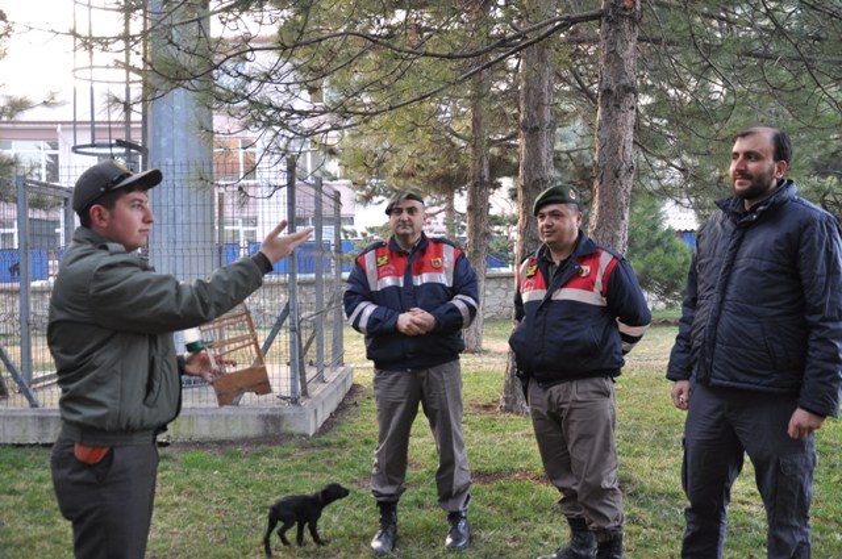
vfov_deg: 36.8
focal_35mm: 36
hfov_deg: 53.2
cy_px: 280
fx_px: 841
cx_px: 421
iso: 320
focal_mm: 24
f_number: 3.8
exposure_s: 1/60
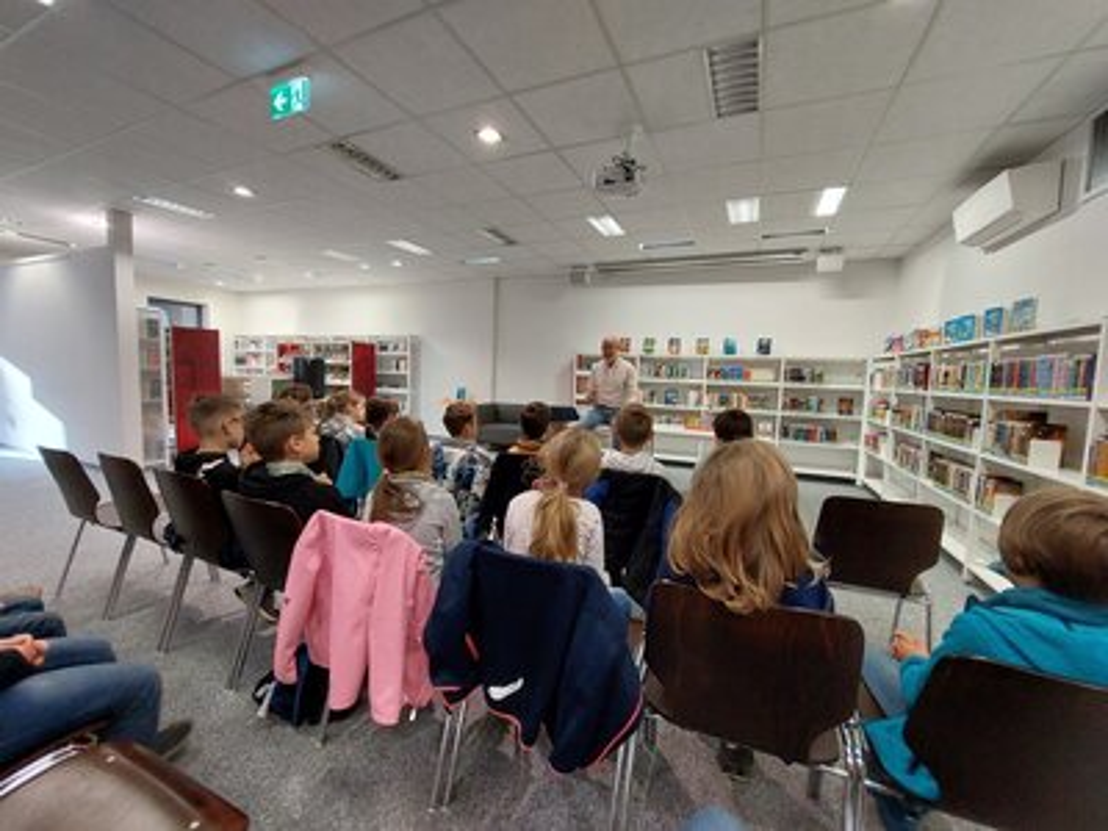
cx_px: 554
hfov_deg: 106.2
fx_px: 416
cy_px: 416
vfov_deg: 89.9
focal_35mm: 13
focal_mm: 1.74
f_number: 2.2
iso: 160
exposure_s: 1/50
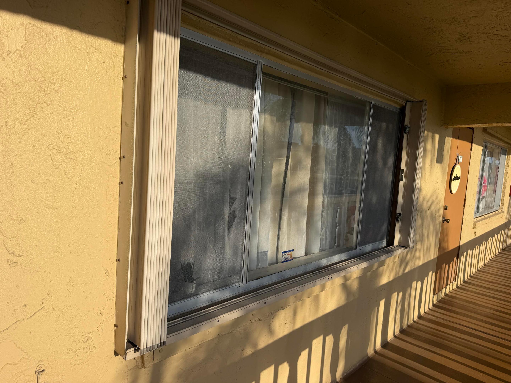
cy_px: 192
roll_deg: -2.9
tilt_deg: -5.7
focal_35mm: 24
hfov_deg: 71.6
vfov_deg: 56.8
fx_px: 354
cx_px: 256
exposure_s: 1/6173
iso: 80
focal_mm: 6.76
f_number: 1.78
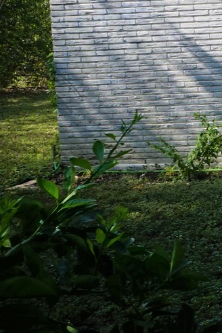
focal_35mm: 89
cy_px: 24
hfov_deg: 12.5
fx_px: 822
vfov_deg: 22.2
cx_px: 514
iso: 100
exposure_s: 1/80
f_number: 11
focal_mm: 18
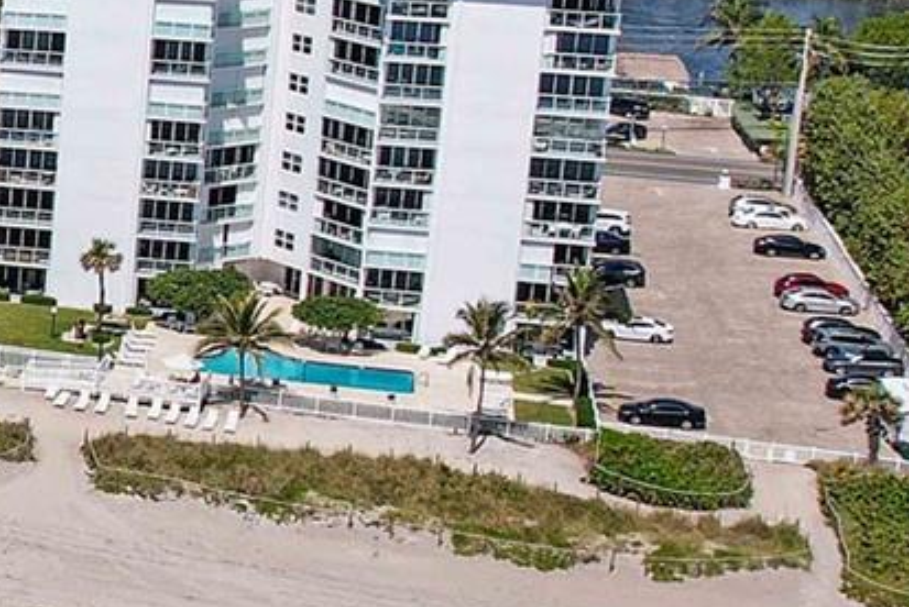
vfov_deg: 12.5
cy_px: 146
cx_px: -751
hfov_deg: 15.8
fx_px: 2754
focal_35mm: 109
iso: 100
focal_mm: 8.38
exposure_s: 1/800
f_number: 2.8
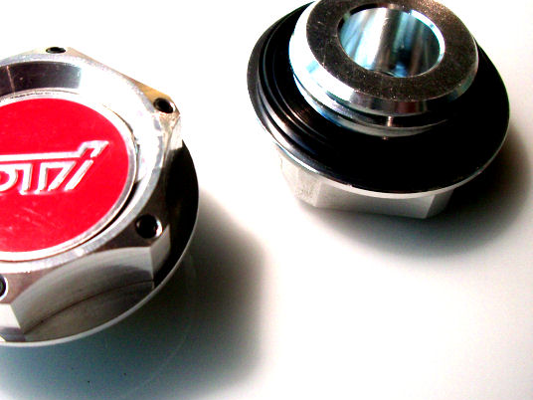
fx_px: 754
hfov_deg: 38.6
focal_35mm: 49
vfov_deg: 29.6
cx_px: 190
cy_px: 167
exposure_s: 1/100
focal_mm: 5.8
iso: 100
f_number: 2.6
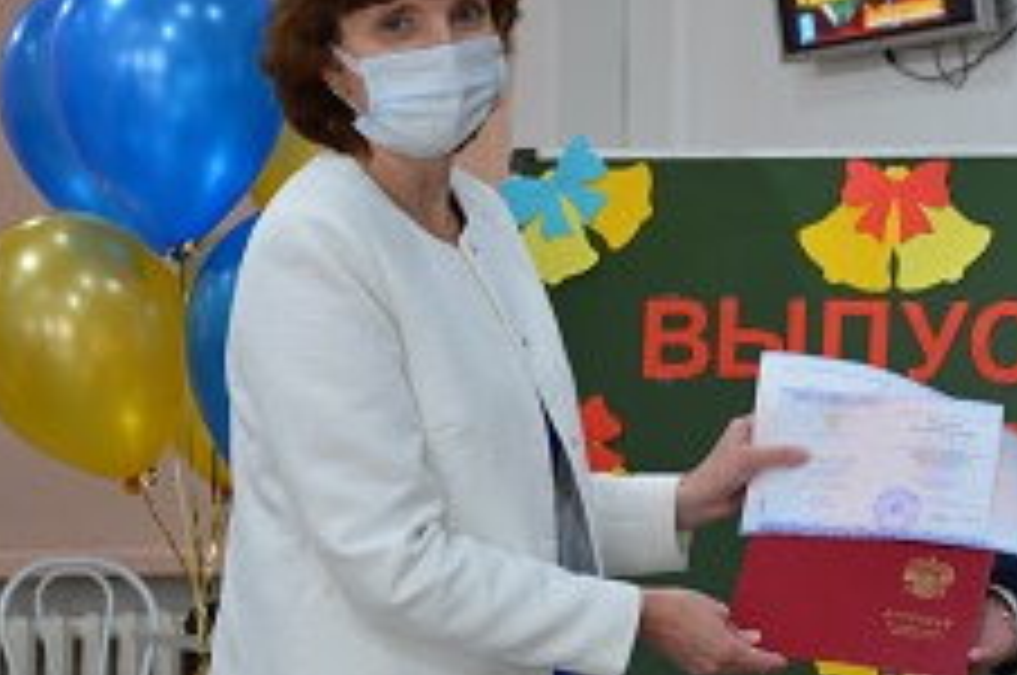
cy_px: 302
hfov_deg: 14.8
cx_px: 860
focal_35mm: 138
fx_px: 3893
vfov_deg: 9.9
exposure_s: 1/50
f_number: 5
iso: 800
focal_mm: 52
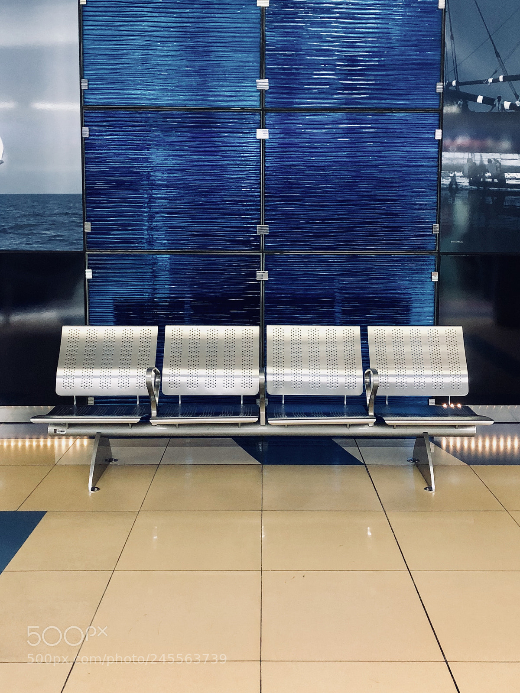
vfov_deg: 63.4
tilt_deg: -5.1
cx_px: 260
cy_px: 346
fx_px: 561
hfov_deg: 49.7
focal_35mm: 28
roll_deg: -0.4
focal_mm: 4
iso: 100
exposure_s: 1/4
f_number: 1.8
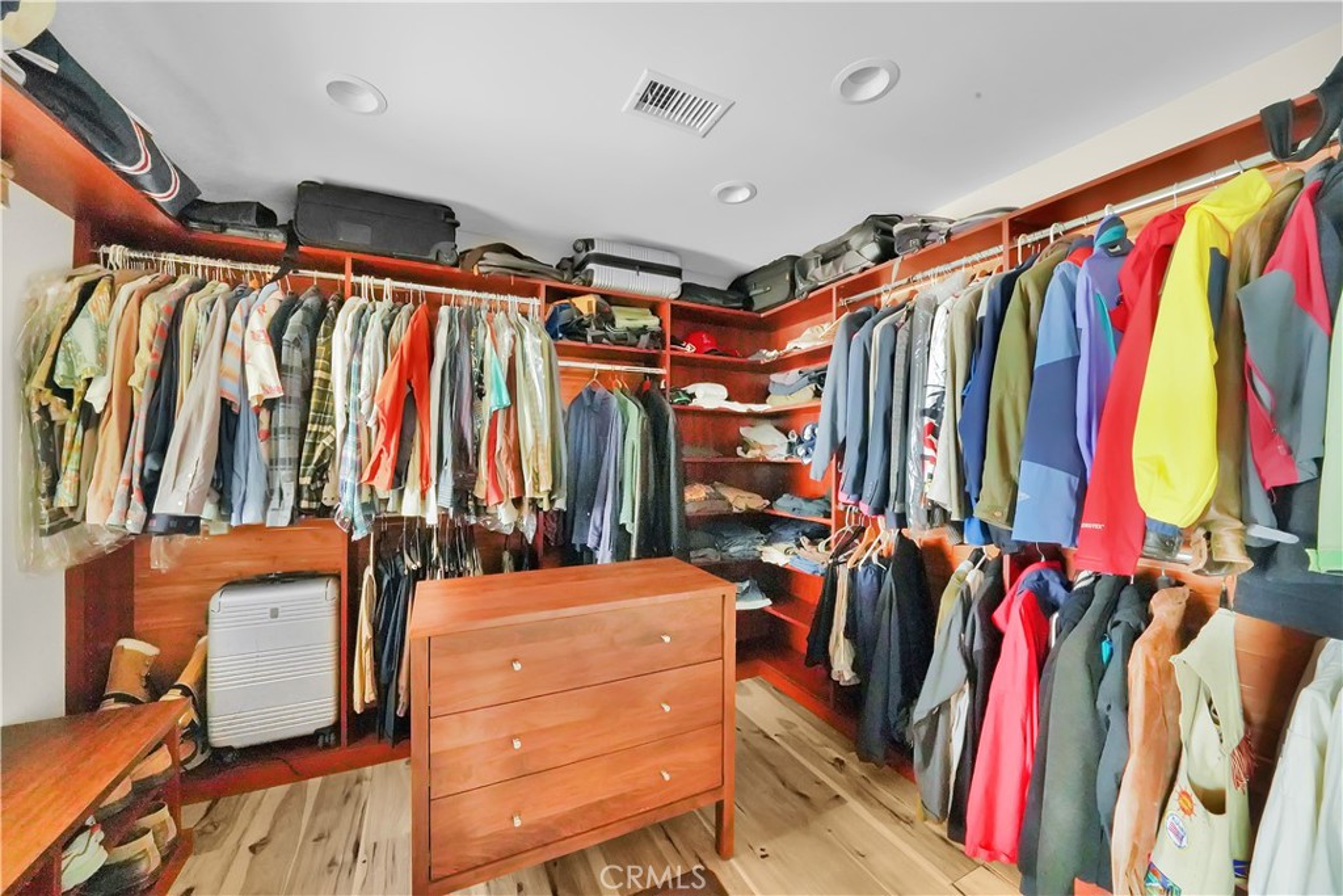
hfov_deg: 112.6
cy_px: 448
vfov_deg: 90.0
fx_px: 448
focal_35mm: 12
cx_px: 672
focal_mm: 12
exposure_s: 1/4
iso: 12800
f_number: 16
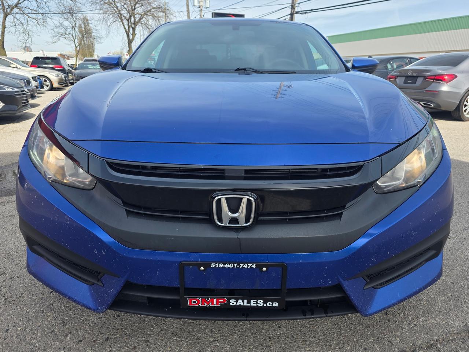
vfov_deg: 58.9
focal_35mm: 23
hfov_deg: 73.9
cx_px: 234
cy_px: 176
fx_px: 312
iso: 80
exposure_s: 1/2436
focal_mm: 6.3
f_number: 1.7
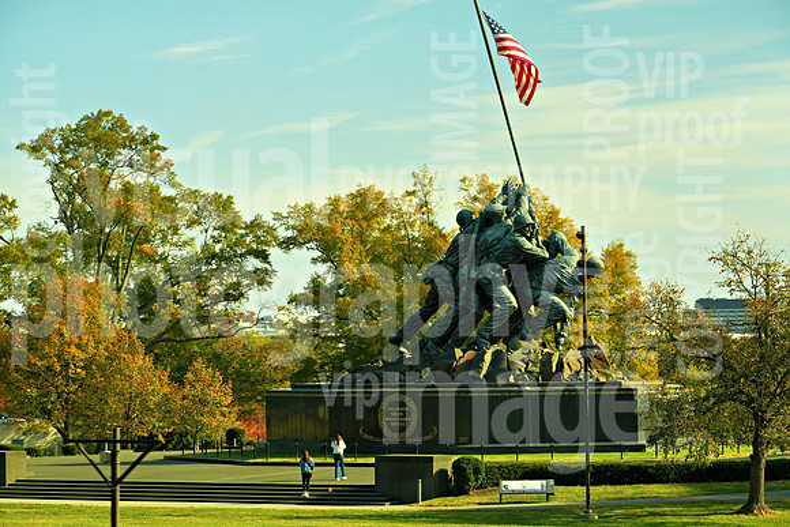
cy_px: 264
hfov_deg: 17.1
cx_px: 395
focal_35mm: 120
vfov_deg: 11.4
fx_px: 2634
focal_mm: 80
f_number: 8
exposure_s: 1/100
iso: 320
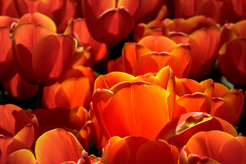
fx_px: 820
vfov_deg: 11.4
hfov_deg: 17.1
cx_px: 123
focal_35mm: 120
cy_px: 82
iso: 64
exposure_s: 1/100
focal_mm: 120
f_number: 16
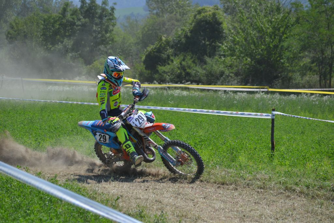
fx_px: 1614
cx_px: 167
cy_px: 112
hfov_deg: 11.8
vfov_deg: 7.9
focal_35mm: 174
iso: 400
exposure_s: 1/1600
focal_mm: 116
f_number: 6.3
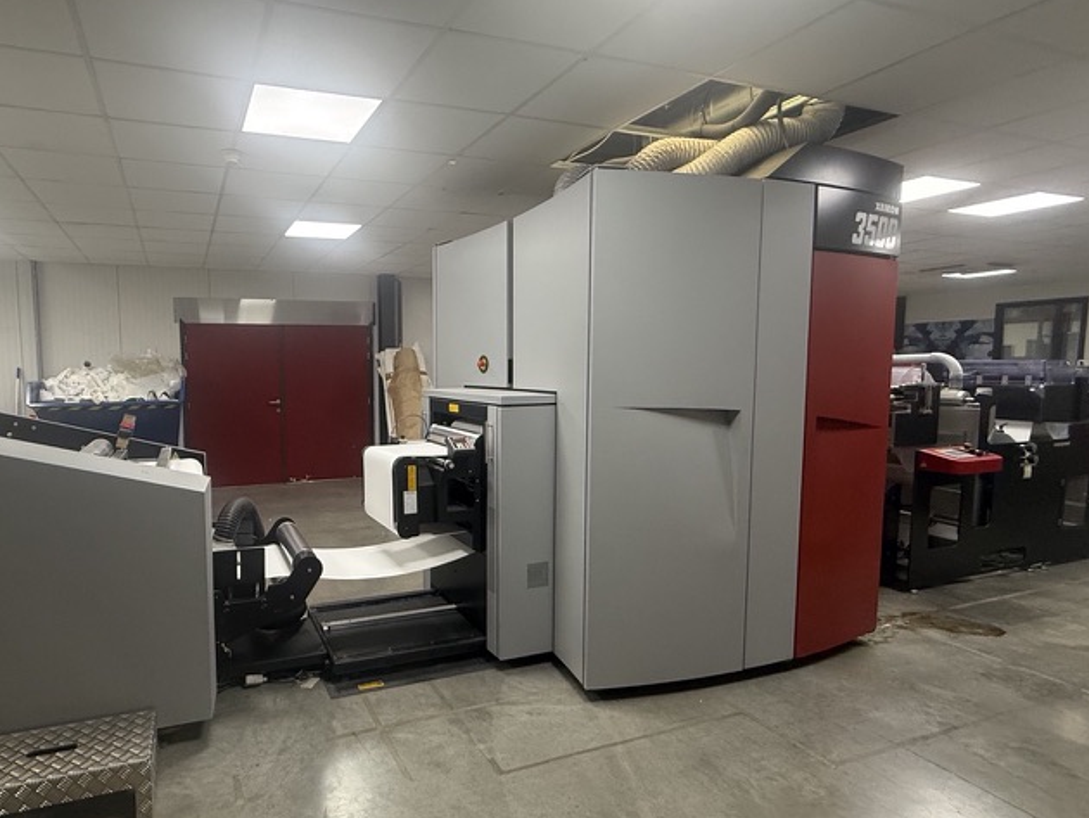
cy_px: 423
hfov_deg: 80.1
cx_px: 404
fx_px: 629
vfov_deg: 66.0
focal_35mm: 20
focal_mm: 2.22
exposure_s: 1/100
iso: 320
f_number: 2.2
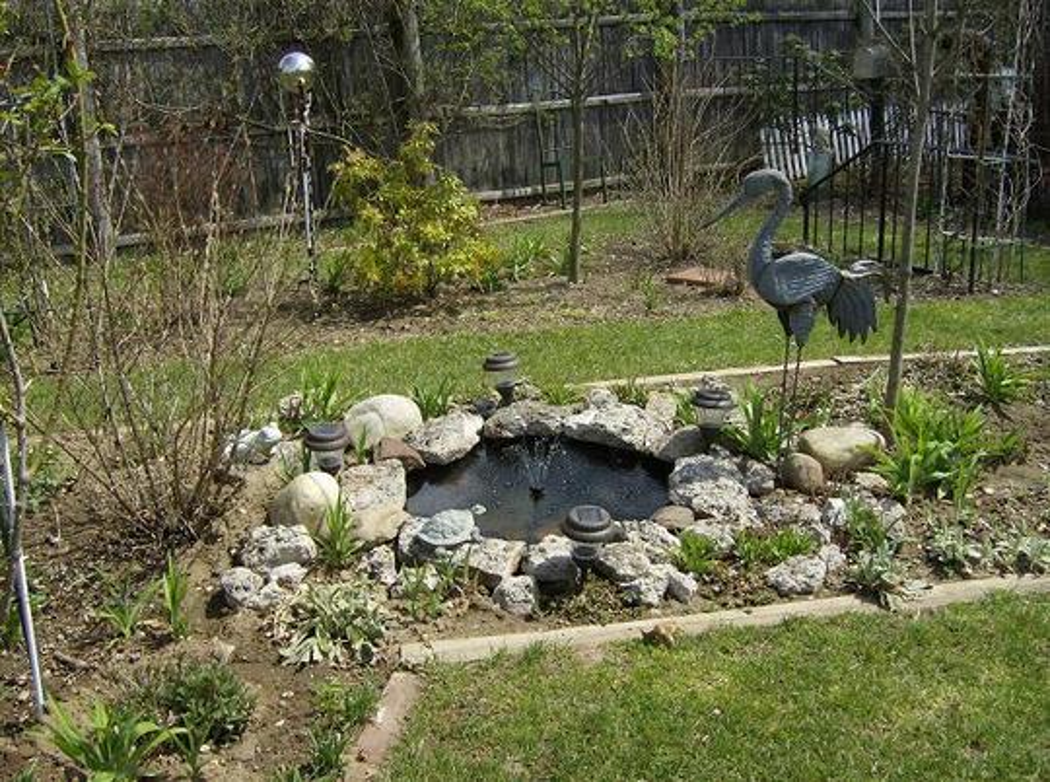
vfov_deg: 39.5
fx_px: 1089
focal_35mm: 36
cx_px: 525
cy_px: 391
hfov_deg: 51.5
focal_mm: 6
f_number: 4.7
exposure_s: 1/498
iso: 100
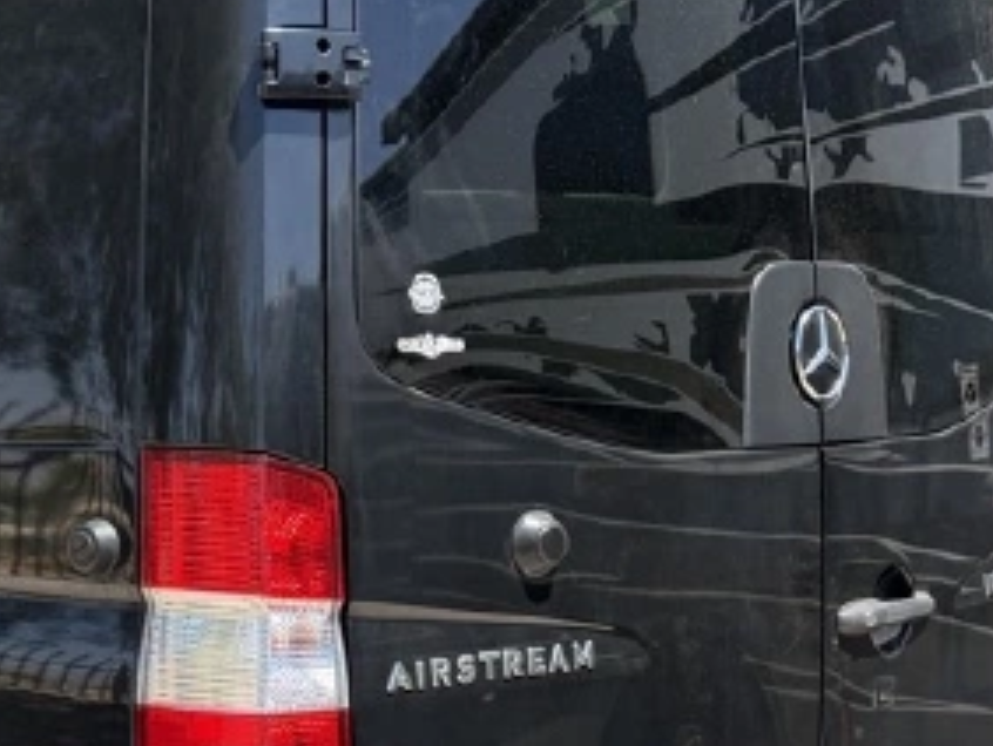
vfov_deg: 21.5
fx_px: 1952
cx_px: -85
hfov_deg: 26.4
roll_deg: +1.4
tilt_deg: -7.1
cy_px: 556
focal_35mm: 68
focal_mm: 6.76
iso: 100
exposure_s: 1/2000
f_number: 1.78
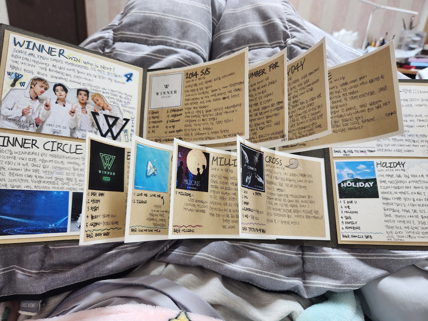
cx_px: 214
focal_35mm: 23
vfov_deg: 58.9
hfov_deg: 73.9
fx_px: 284
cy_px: 160
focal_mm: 5.4
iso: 320
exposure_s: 1/120
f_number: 1.8
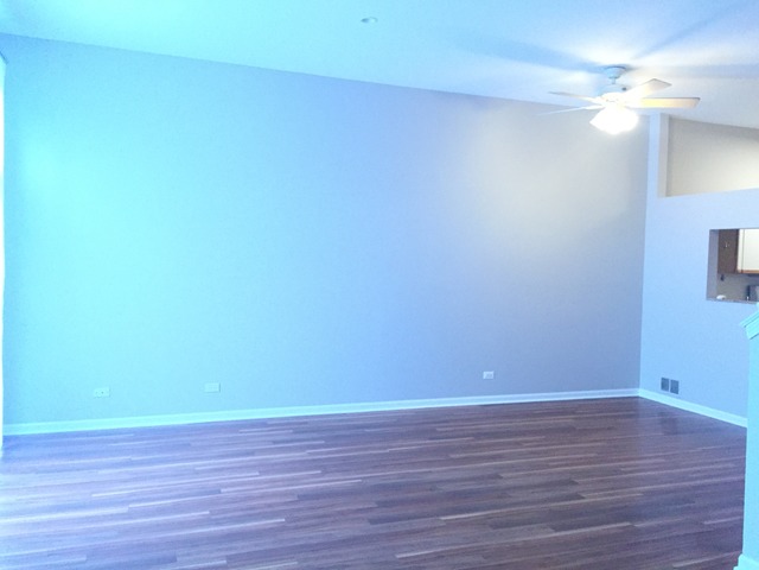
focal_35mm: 29
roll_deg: -1.0
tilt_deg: -2.1
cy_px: 285
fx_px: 636
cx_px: 380
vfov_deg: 48.2
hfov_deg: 61.7
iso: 160
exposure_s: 1/30
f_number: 2.2
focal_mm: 4.15
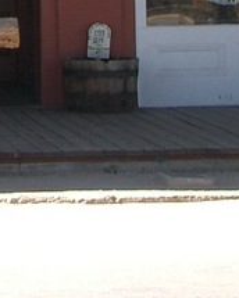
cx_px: -201
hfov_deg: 5.6
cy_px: -146
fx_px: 2387
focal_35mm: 270
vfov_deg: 7.1
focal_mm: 10.2
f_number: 3.5
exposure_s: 1/250
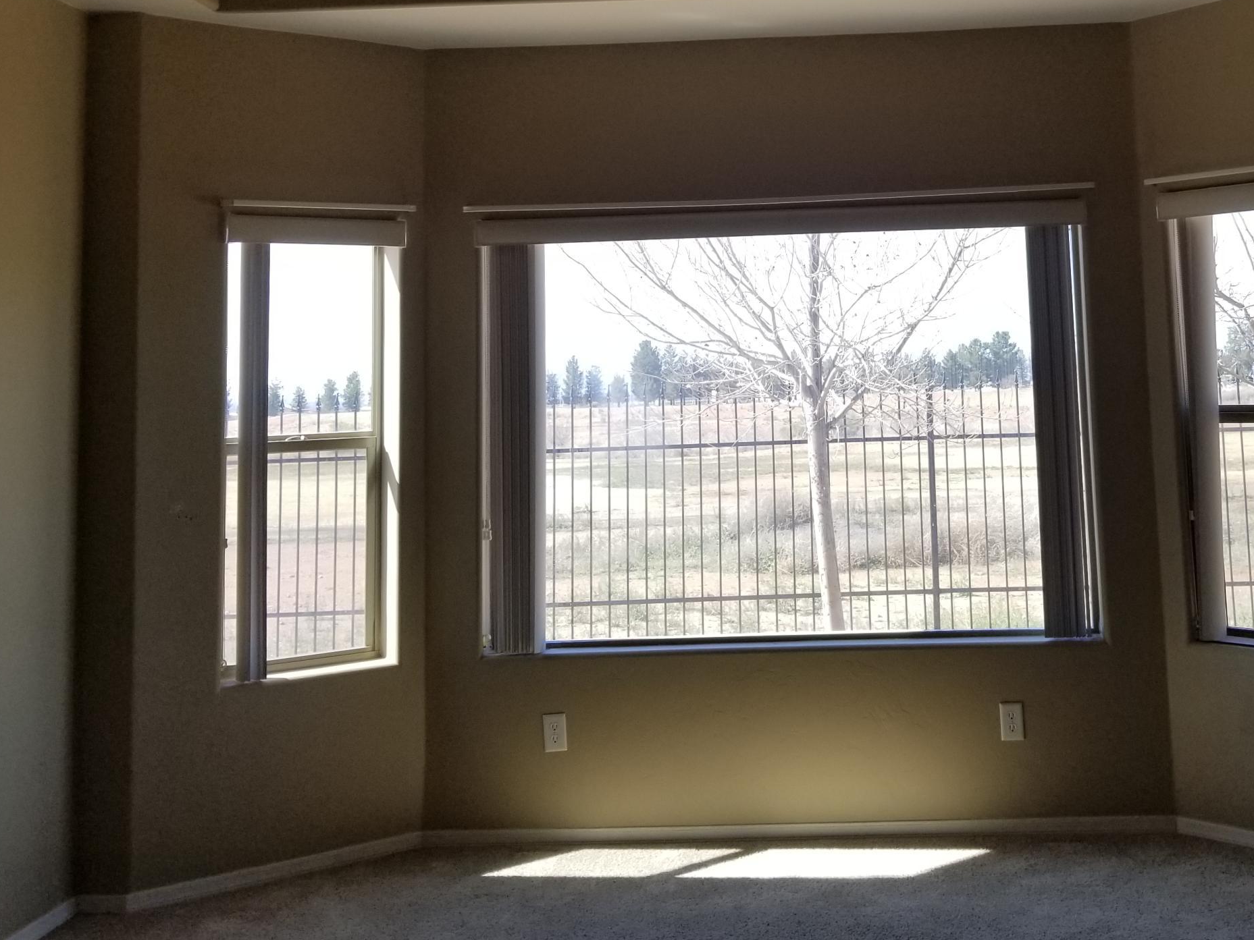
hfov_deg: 44.3
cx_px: 810
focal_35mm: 42
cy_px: 242
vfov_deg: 33.7
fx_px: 1522
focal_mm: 4.3
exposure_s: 1/443
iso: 50
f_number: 1.7
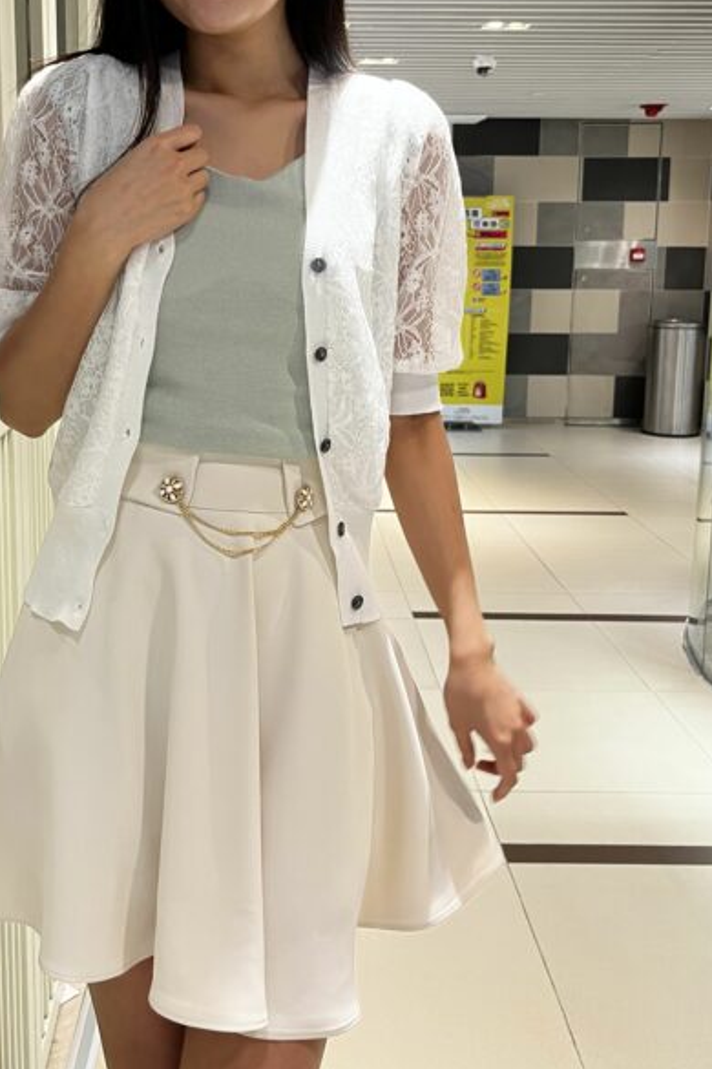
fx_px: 1098
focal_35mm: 37
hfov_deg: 35.8
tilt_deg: -8.6
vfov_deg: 51.6
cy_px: 429
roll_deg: -1.2
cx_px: 270
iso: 80
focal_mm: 5.1
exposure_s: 1/50
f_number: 1.6
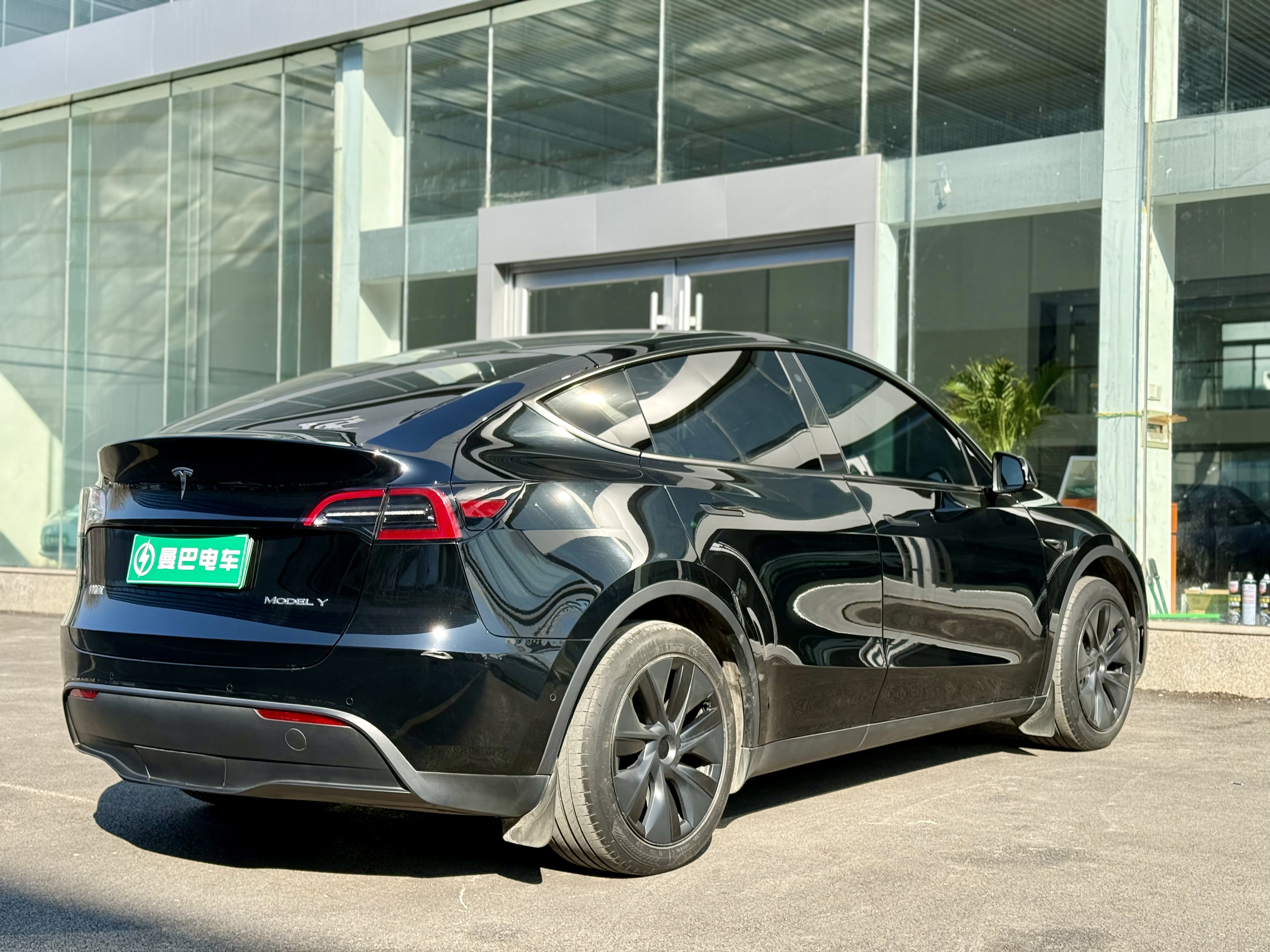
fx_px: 1761
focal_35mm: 48
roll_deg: -1.1
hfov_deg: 39.7
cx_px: 635
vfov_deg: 30.3
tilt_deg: +1.2
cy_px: 476
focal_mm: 6.76
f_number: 1.78
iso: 64
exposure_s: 1/1754
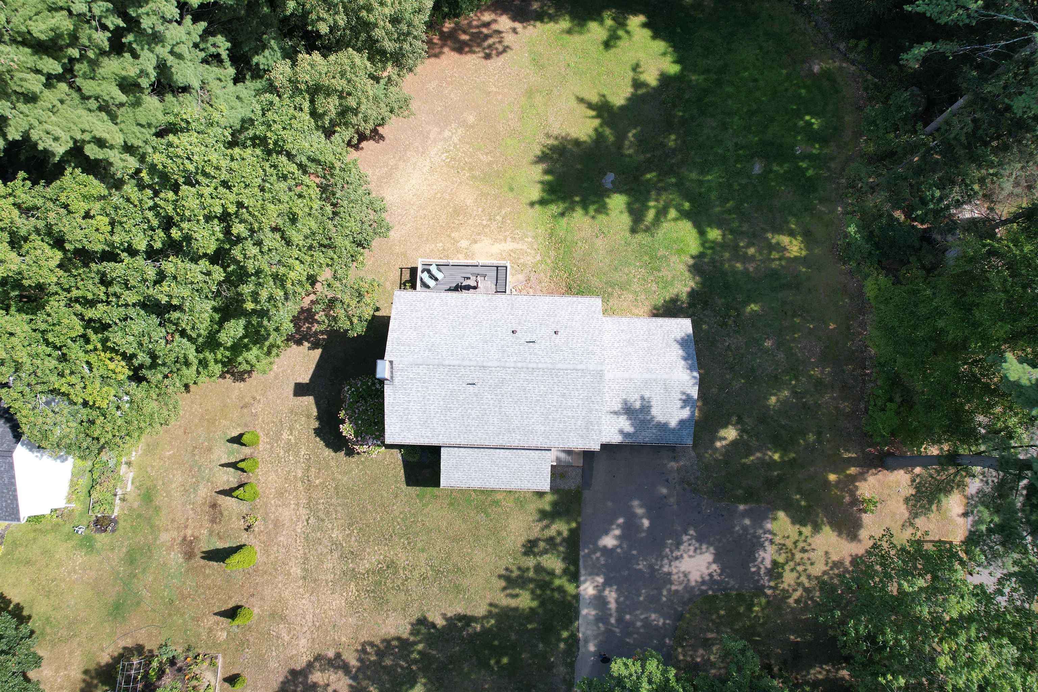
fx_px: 634
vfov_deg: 57.2
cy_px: 346
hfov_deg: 78.6
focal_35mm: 22
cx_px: 519
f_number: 2.8
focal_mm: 8.38
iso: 100
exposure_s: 1/1000
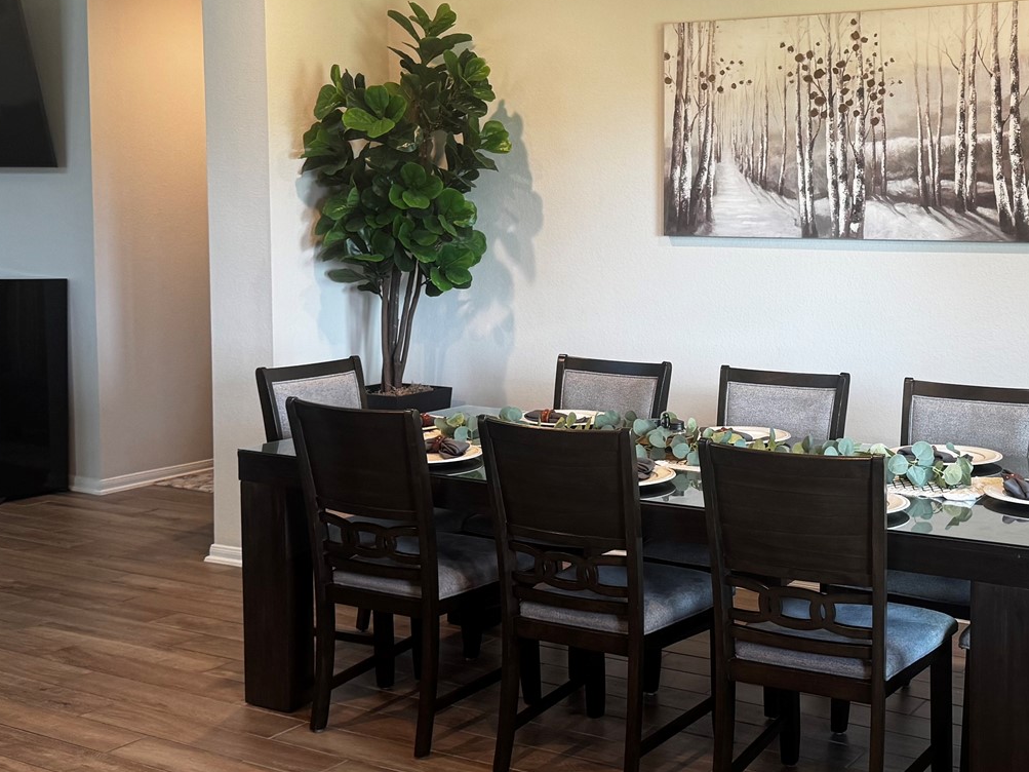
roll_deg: -0.6
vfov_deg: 29.7
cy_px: 362
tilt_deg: -6.9
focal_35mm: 49
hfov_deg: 38.4
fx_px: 1456
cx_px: 699
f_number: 1.78
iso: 160
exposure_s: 1/60
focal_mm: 6.76
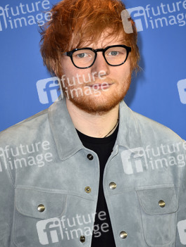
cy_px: 122
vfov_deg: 6.0
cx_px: 93
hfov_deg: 4.5
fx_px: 2346
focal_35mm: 328
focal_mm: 300
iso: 500
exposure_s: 1/160
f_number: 5.6
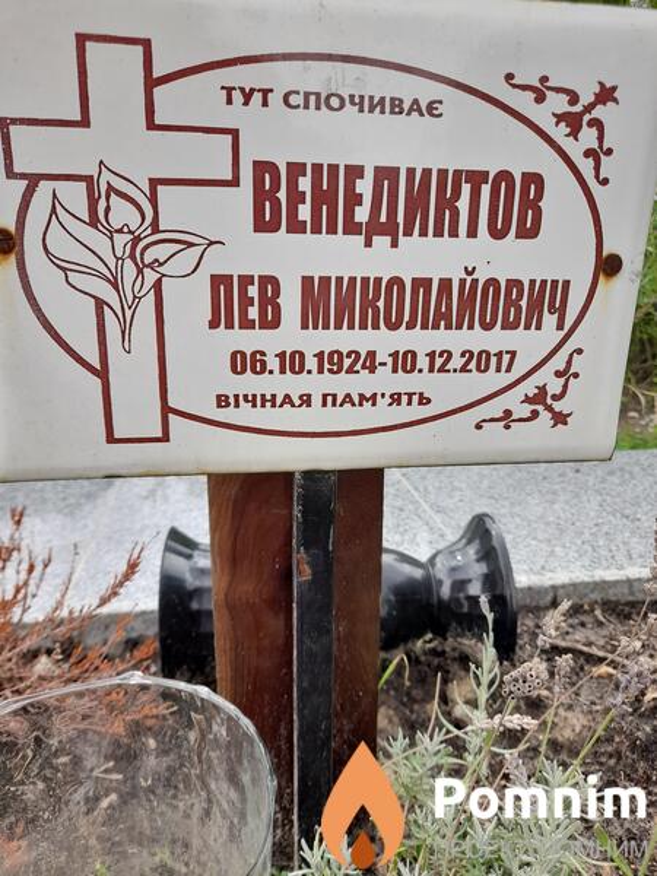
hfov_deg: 54.9
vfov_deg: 69.4
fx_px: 633
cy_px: 438
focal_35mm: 25
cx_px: 328
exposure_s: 1/157
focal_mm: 4.6
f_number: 2
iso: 20
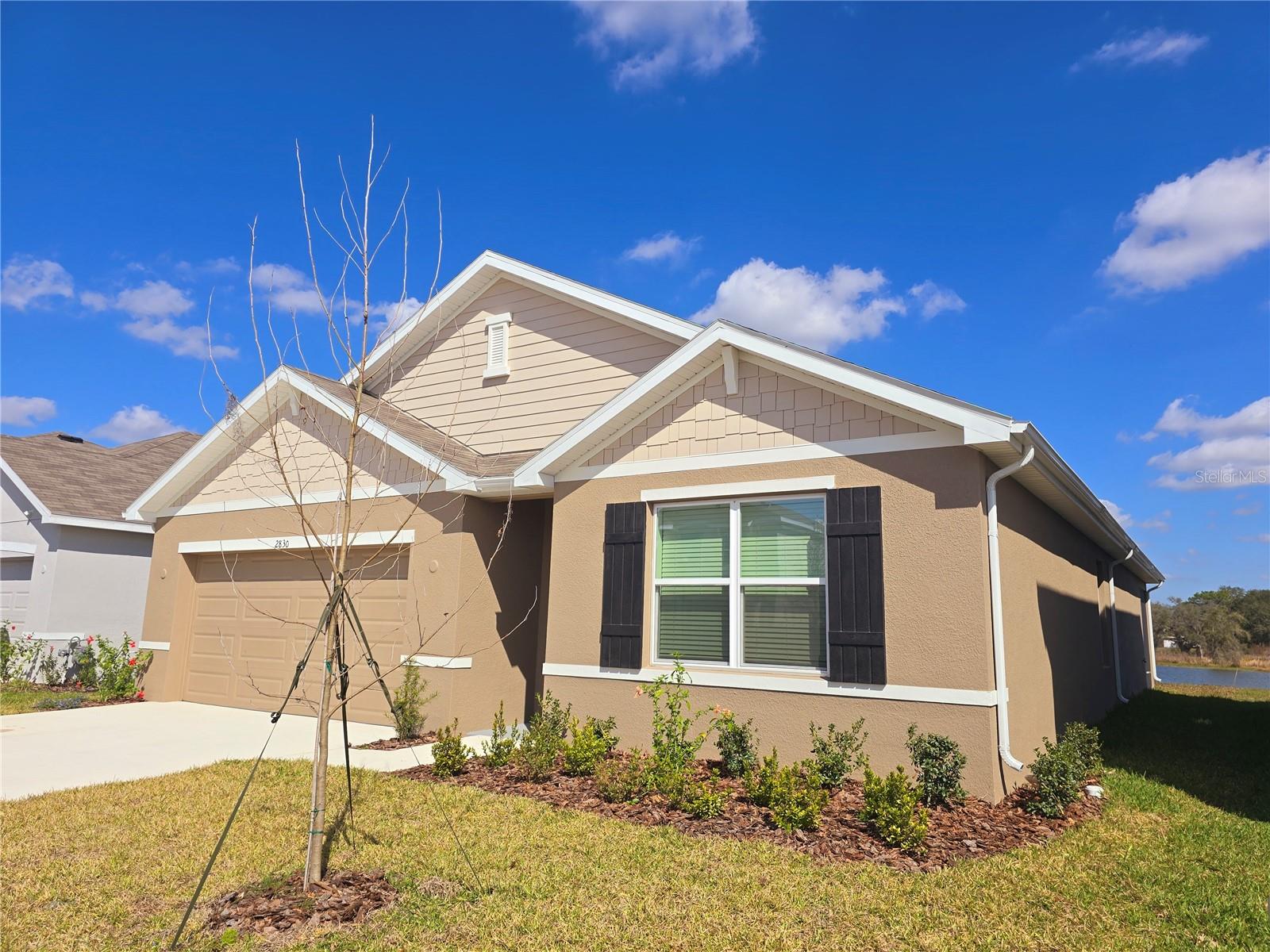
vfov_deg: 58.9
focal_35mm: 23
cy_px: 476
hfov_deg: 73.9
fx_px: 844
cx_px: 635
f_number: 1.7
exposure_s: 1/1425
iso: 12
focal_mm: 6.3
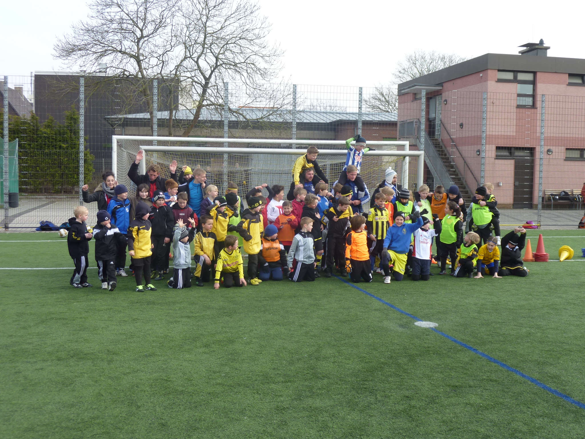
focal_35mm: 42
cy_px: 220
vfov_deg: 34.3
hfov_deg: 44.8
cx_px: 292
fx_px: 710
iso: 80
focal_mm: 7.6
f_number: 4.1
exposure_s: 1/160
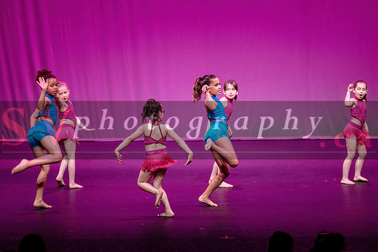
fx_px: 1589
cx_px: 206
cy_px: 99
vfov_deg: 9.1
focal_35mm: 151
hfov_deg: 13.6
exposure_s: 1/250
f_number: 2.8
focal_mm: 112
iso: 1250
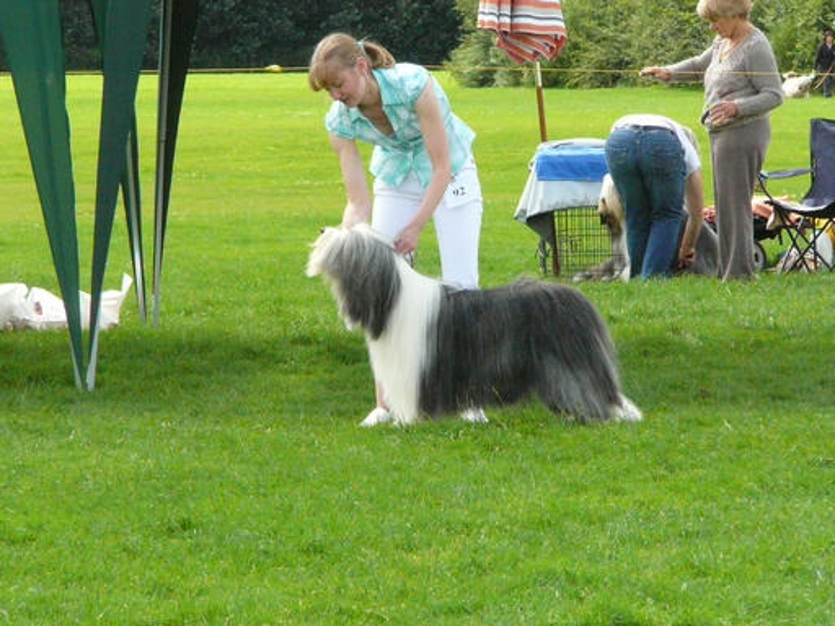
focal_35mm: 256
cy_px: 313
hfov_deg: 7.7
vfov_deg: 5.8
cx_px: 418
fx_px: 6175
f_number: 7.1
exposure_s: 1/500
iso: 400
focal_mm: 38
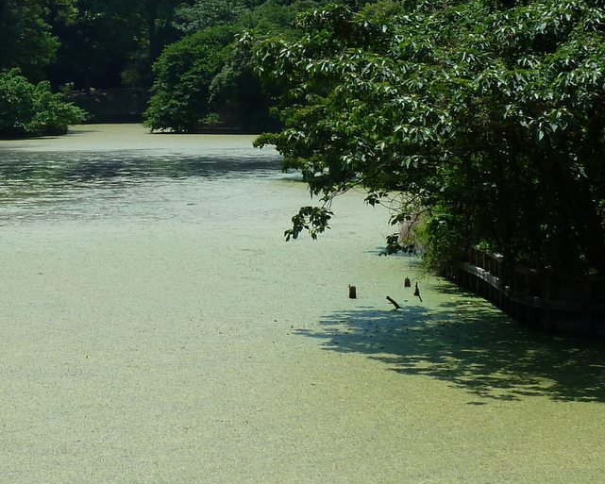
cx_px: 15
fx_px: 2095
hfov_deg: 16.1
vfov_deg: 13.0
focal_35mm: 117
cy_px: 26
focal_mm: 7.9
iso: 80
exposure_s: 1/400
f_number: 5
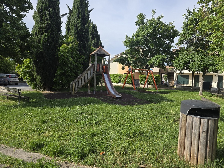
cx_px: 112
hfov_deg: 73.9
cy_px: 84
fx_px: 149
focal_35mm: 23
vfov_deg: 58.9
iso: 12
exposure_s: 1/554
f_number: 1.7
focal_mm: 6.3
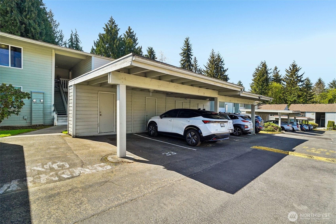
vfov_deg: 73.7
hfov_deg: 96.7
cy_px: 112
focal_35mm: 16
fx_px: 149
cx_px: 168
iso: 1600
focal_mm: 16
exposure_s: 1/800
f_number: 8
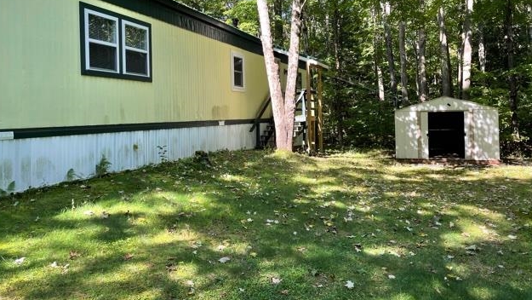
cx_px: 260
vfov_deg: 39.9
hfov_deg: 66.0
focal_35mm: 29
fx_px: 409
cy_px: 110
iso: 32
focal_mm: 4.2
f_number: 1.6
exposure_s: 1/213
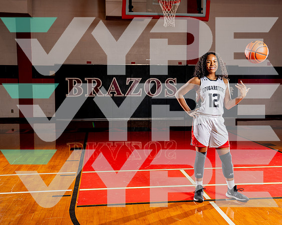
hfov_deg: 40.2
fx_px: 385
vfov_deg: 32.6
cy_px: 112
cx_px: 153
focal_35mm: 46
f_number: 5.6
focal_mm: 41
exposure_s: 1/250
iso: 100
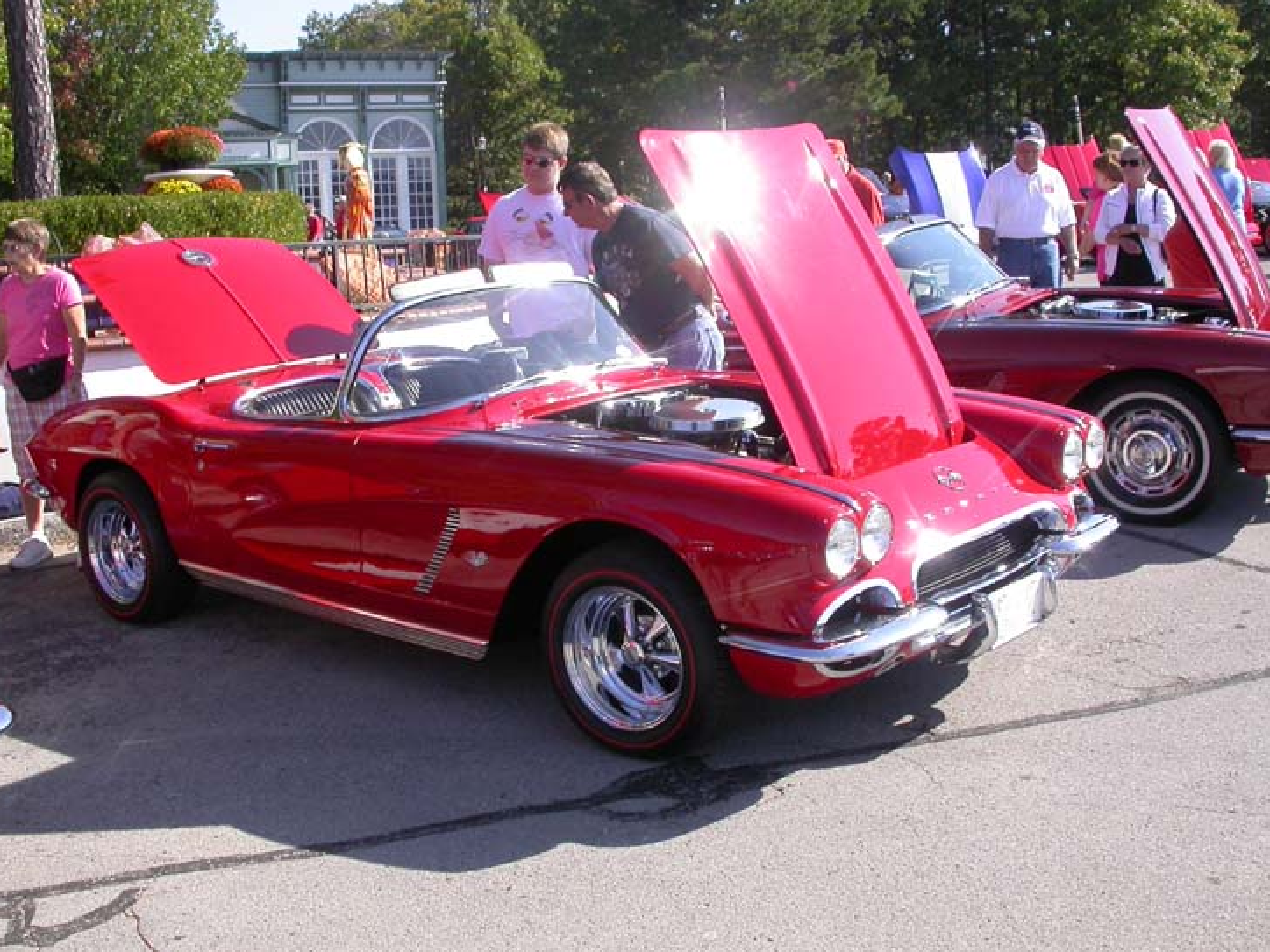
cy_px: 466
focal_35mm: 42
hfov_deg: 44.7
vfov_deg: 34.3
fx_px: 1541
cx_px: 574
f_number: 6.7
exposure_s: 1/193
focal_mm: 7.85
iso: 100
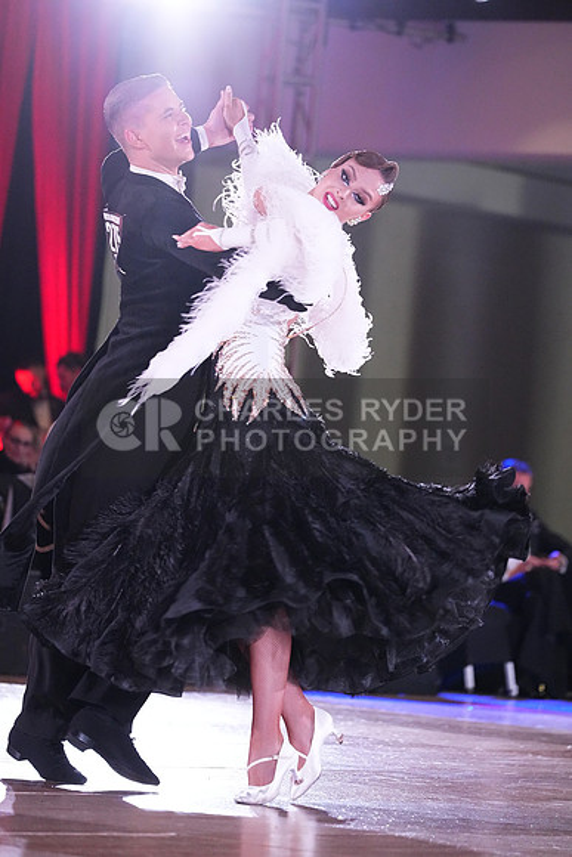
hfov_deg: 7.0
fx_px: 4692
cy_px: 428
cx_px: 286
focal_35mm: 197
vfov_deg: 10.4
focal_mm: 197
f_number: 4.5
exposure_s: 1/400
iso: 10000
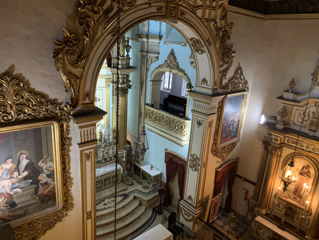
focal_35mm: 26
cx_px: 160
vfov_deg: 53.1
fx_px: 240
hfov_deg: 67.3
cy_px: 120
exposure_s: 1/40
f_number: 1.8
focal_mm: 4.25
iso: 320
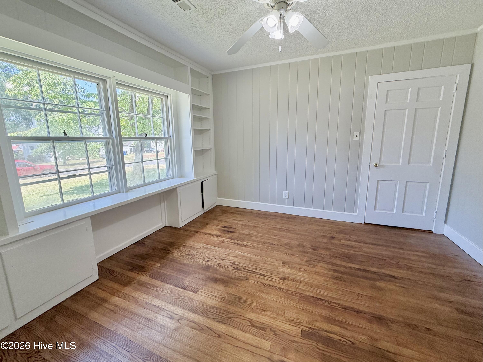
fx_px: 195
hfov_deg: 102.1
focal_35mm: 14
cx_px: 242
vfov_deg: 85.7
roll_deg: +1.2
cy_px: 181
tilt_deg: -11.0
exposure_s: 1/120
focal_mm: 2.22
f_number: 2.2
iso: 125
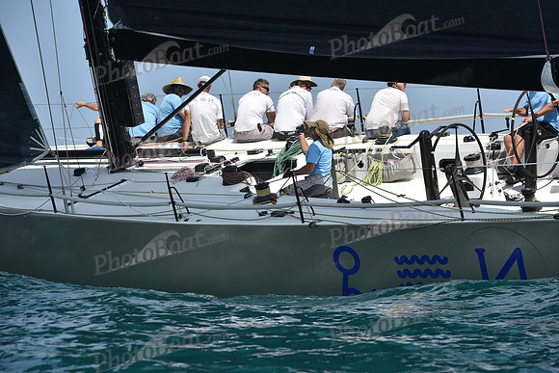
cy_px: 186
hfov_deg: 13.7
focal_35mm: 150
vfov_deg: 9.2
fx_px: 2330
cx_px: 280
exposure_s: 1/1250
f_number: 8
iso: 250
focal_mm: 150
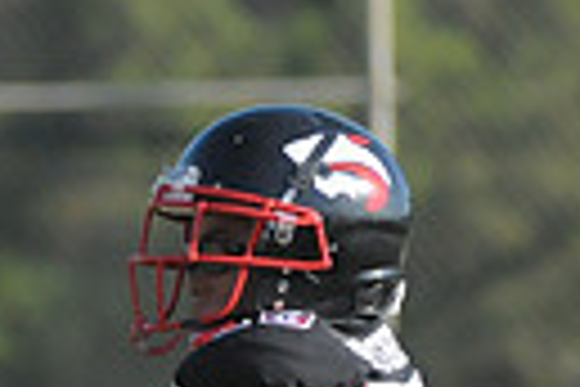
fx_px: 21668
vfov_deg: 1.0
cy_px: 772
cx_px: -670
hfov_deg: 1.5
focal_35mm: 1345
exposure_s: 1/6400
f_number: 4
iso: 1600
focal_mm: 200
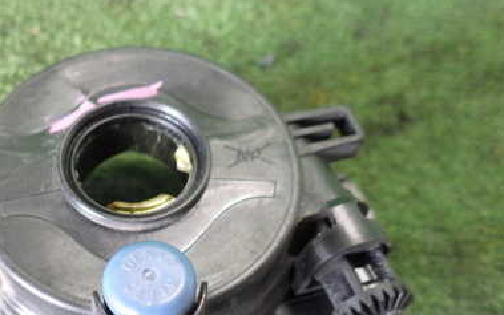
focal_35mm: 42
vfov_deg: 29.3
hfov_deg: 45.4
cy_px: 286
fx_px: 577
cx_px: 120
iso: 800
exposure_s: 1/45
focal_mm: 4.5
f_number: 2
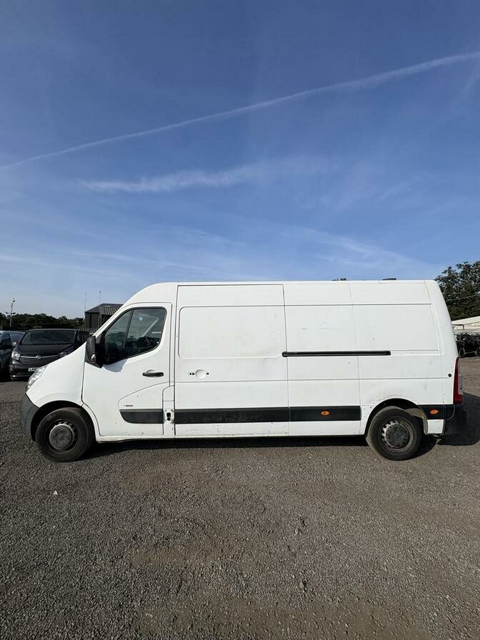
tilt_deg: +12.2
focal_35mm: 14
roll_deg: +2.5
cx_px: 240
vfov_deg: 102.1
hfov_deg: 85.7
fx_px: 259
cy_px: 320
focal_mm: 2.22
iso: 50
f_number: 2.2
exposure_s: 1/4630
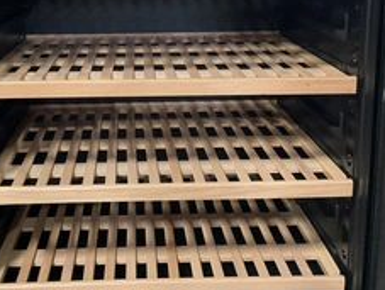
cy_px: 56
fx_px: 568
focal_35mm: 51
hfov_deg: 37.3
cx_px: 149
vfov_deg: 28.0
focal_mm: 3
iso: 400
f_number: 1.8
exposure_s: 1/30
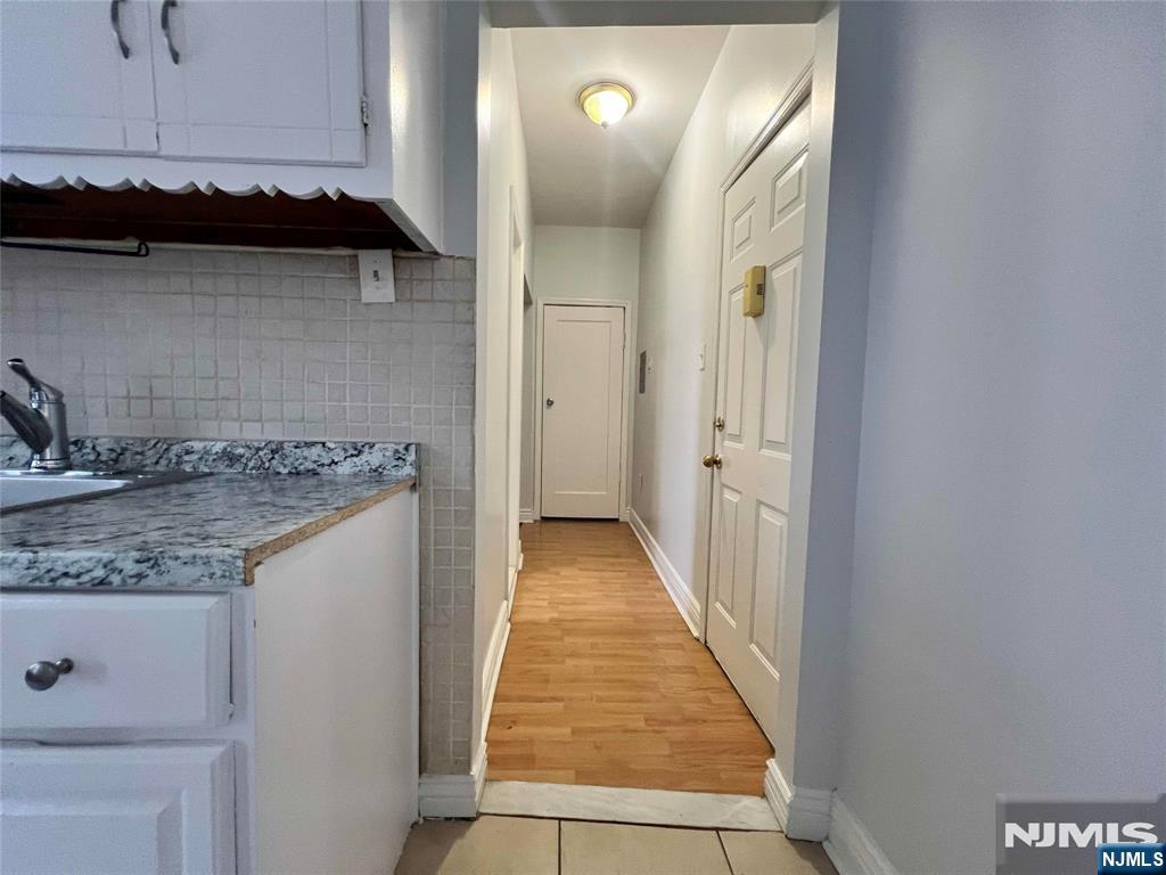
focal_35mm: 13
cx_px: 583
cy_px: 438
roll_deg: -1.7
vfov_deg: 89.9
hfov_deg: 106.2
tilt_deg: -4.2
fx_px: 438
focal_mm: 1.57
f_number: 1.8
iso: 250
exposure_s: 1/60
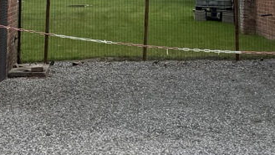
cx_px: 71
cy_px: -121
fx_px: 926
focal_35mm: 127
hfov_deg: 16.8
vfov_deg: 9.1
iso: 80
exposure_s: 1/7092
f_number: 1.78
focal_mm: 6.76
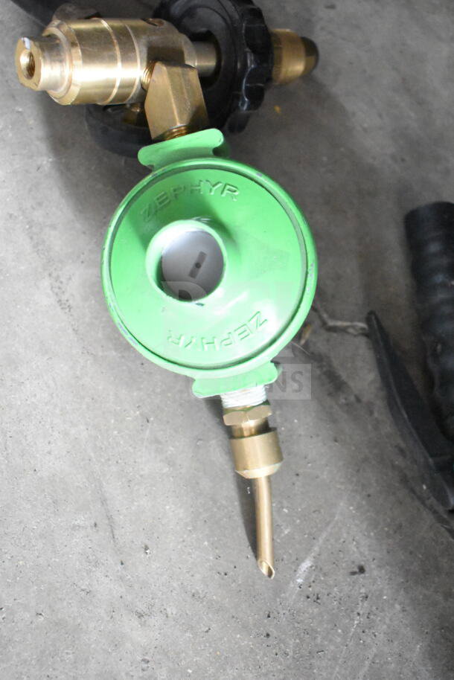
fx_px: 794
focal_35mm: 42
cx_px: 227
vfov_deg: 46.4
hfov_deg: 31.9
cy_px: 340
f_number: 4.2
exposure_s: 1/50
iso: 11400
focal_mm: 28
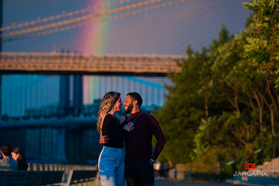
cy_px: 93
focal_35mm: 146
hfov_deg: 14.1
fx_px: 1131
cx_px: 139
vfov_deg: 9.4
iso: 200
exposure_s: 1/320
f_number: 3.2
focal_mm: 145
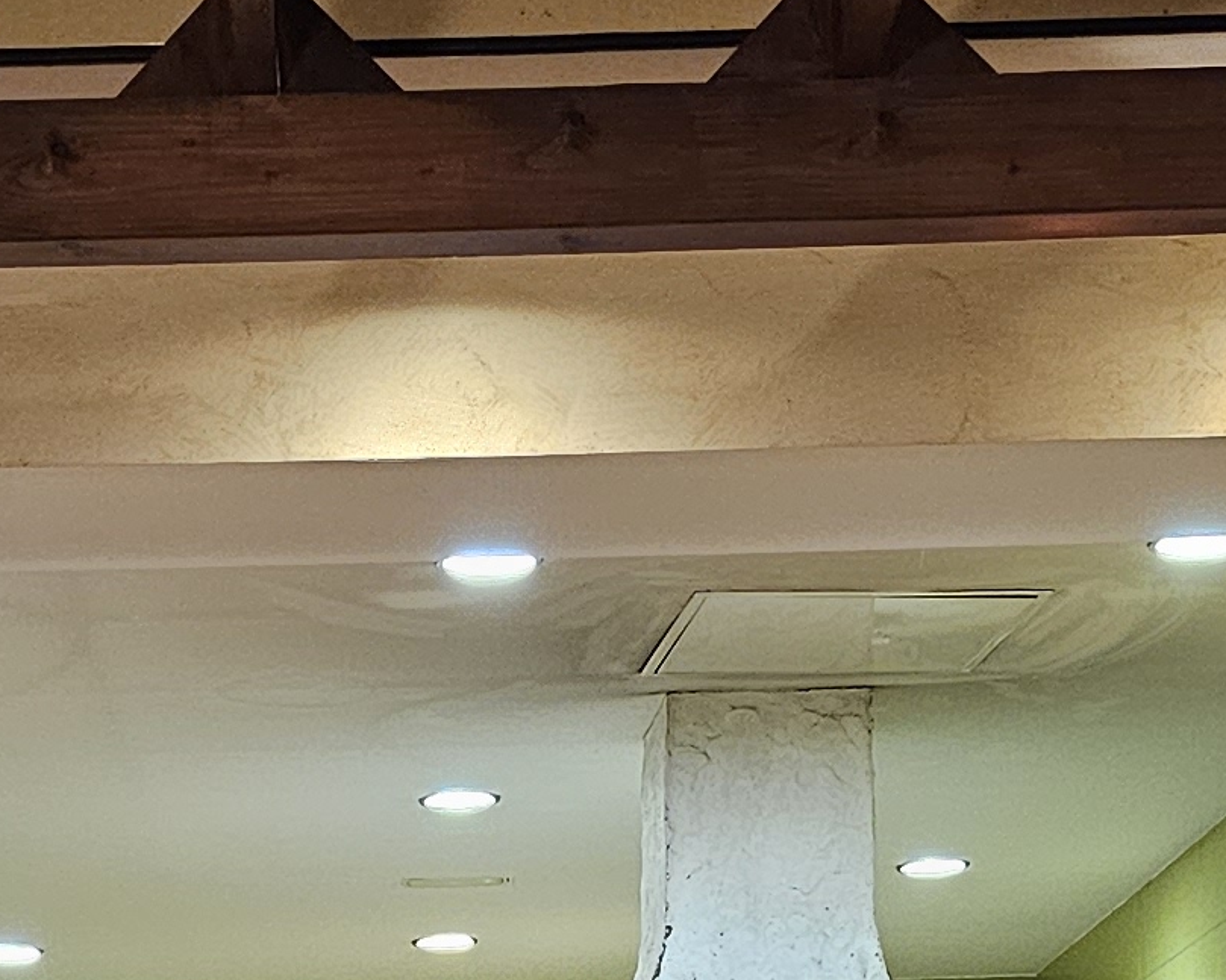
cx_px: 320
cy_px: 1968
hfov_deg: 17.2
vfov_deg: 12.3
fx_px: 4027
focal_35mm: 111
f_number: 1.7
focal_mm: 6.3
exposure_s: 1/25
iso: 640
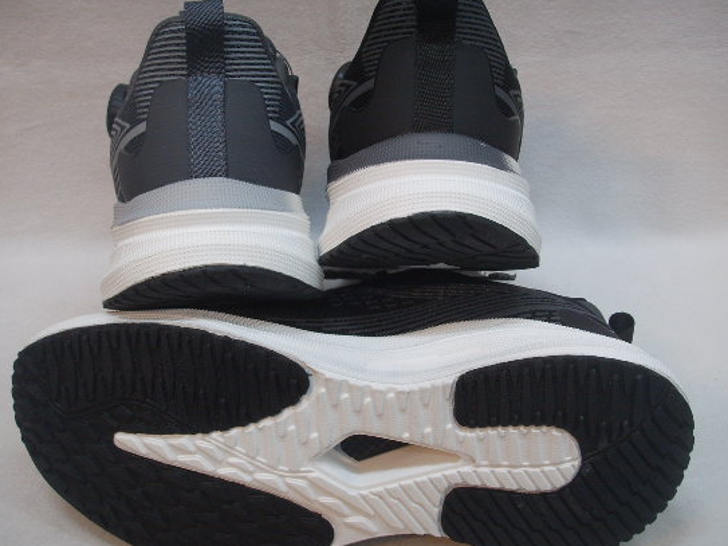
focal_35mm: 46
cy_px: 284
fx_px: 967
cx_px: 359
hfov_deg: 41.2
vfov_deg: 31.5
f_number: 3.5
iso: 63
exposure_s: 1/30
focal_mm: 6.6
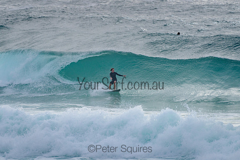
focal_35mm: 613
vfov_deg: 2.2
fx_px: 4089
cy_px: 71
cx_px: 111
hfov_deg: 3.4
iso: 220
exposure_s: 1/2000
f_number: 5.6
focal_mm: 500
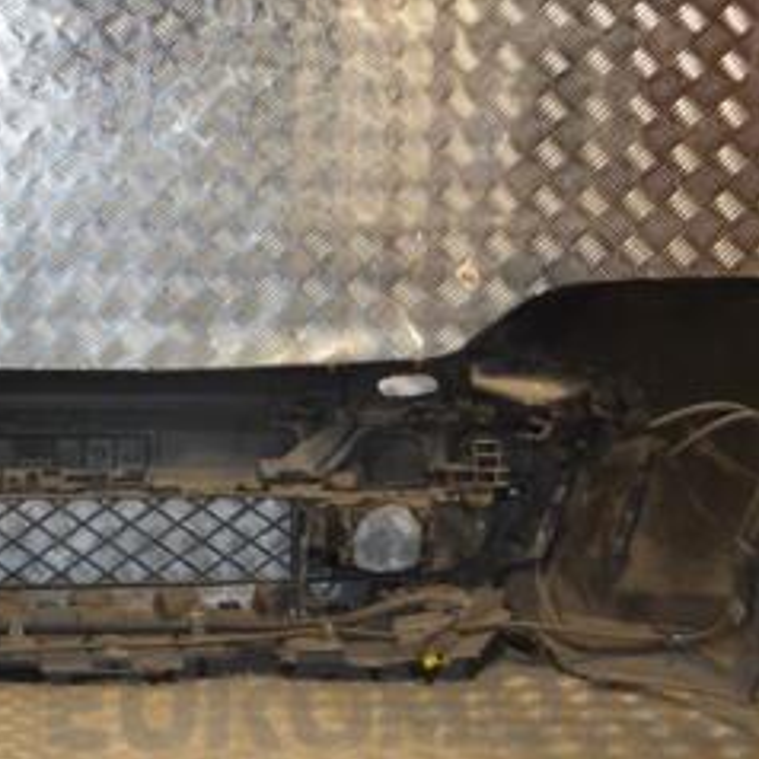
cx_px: -13
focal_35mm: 90
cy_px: 277
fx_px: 2233
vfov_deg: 19.3
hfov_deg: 18.7
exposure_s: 1/125
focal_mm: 28
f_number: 4.5
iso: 280
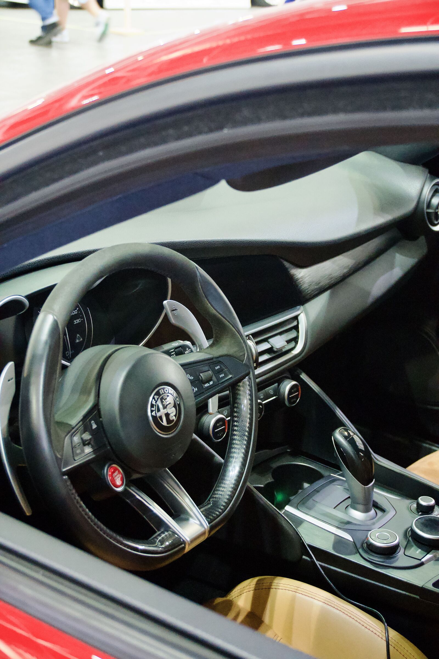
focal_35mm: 58
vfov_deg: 34.2
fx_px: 1070
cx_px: 220
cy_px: 330
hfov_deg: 23.2
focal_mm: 39
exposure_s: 1/30
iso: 6400
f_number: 5.6
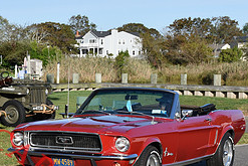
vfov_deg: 11.0
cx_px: 53
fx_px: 849
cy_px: 171
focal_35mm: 123
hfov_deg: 16.5
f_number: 8
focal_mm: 35
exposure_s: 1/250
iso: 250
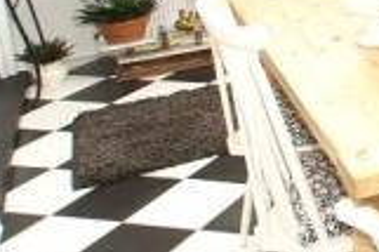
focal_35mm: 67
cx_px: 678
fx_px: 705
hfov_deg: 20.9
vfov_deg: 19.2
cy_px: -45
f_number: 4.5
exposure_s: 1/90
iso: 160
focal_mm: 11
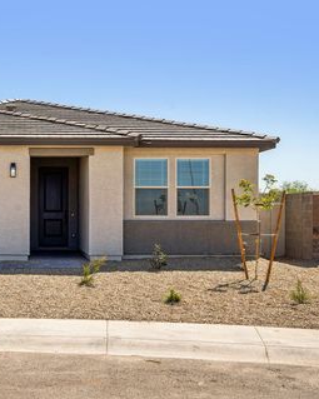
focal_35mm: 51
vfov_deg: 36.8
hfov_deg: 28.7
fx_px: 599
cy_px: 207
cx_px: 34
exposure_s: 1/800
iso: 400
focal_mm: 34.5
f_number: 8
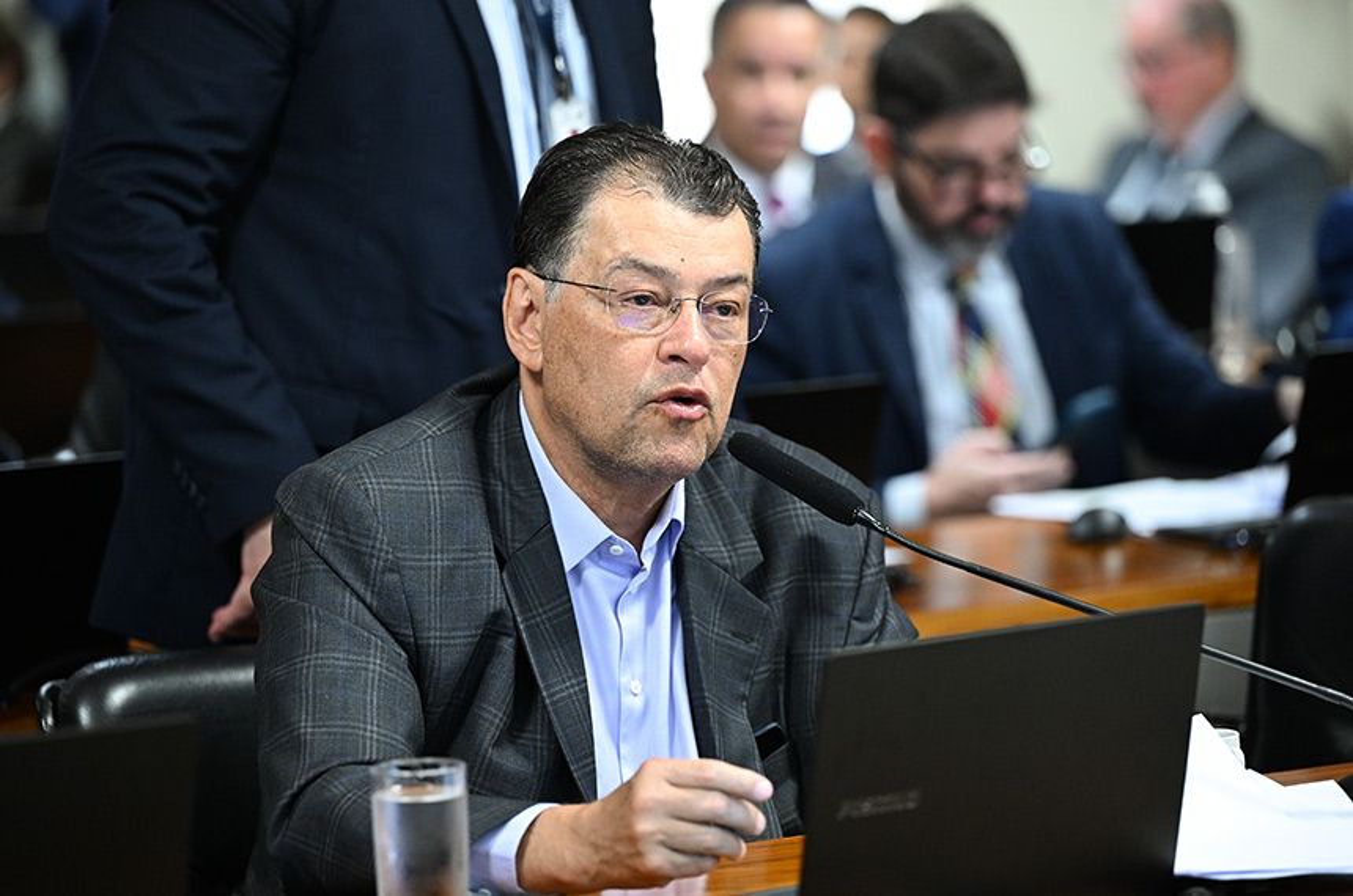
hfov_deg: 12.5
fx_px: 6190
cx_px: 676
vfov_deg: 8.3
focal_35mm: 165
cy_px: 448
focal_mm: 165
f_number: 3.2
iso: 4000
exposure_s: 1/200
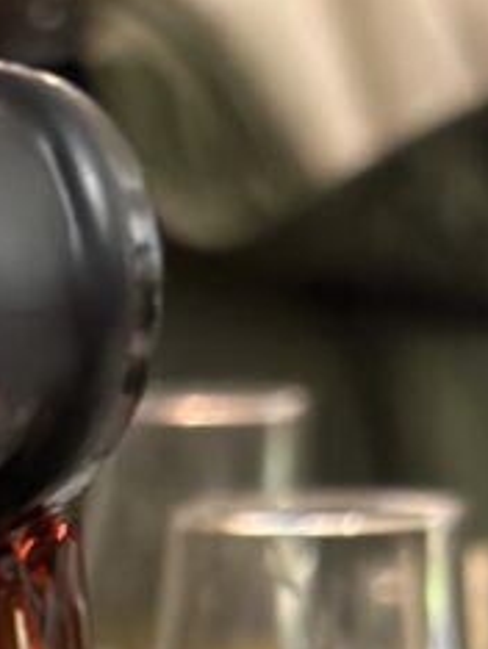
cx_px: -427
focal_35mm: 246
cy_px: 1414
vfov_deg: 7.6
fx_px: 4616
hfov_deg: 5.9
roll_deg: +1.5
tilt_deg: -15.6
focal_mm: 6.86
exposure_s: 1/33
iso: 320
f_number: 1.78
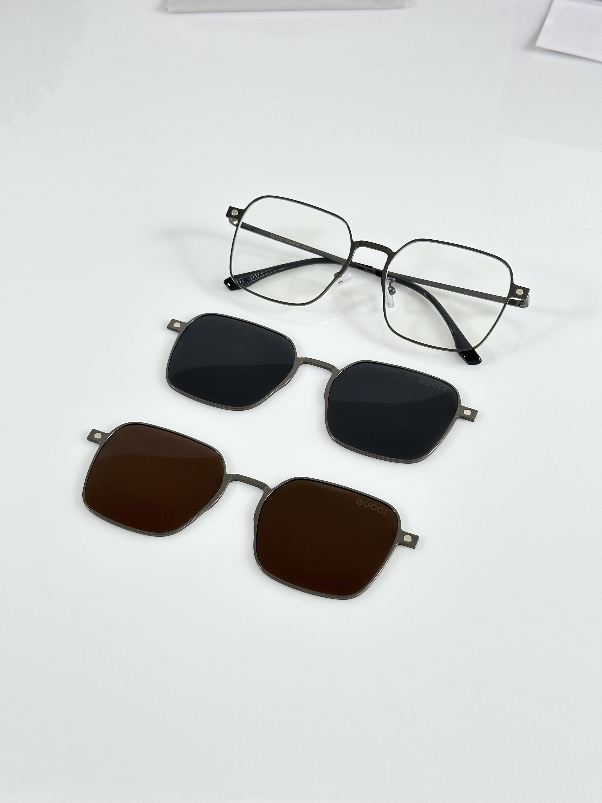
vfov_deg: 39.7
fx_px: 1113
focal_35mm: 48
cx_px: 301
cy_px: 402
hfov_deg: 30.3
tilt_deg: -51.4
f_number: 1.78
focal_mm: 6.86
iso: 80
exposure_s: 1/125
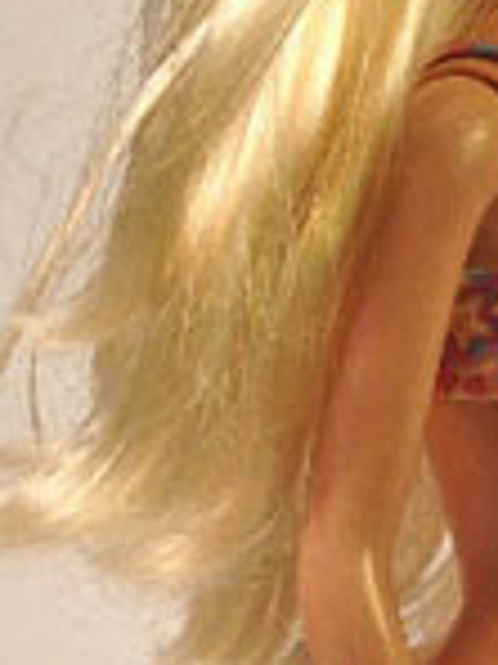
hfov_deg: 8.0
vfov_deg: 10.7
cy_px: 890
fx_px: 3453
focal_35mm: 180
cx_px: 799
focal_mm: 4.28
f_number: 2.4
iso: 64
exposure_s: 1/120
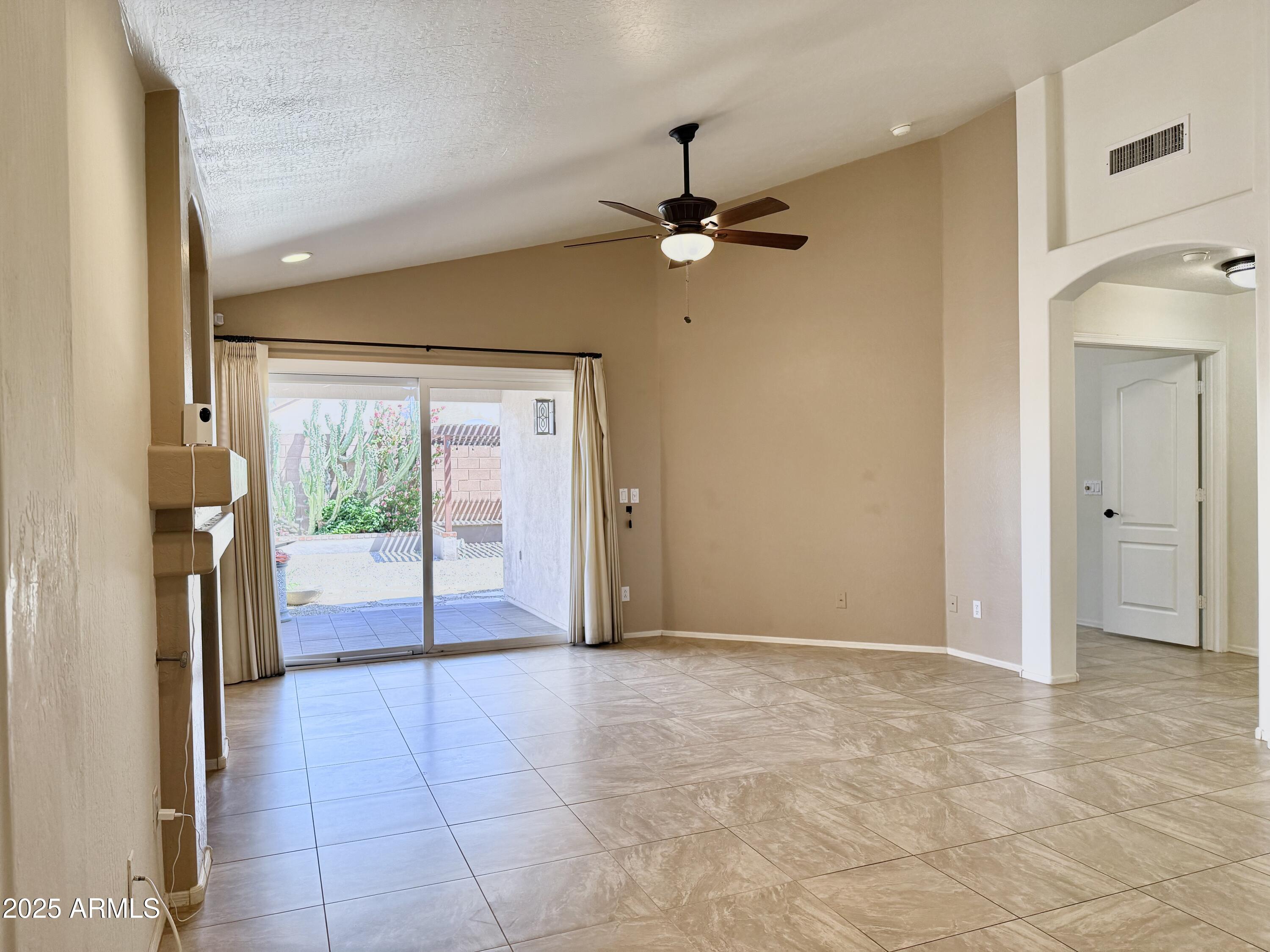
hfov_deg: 71.6
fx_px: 881
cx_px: 635
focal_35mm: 24
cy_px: 476
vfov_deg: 56.8
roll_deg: +0.6
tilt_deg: -0.7
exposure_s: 1/240
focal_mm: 6.76
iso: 125
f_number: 1.78
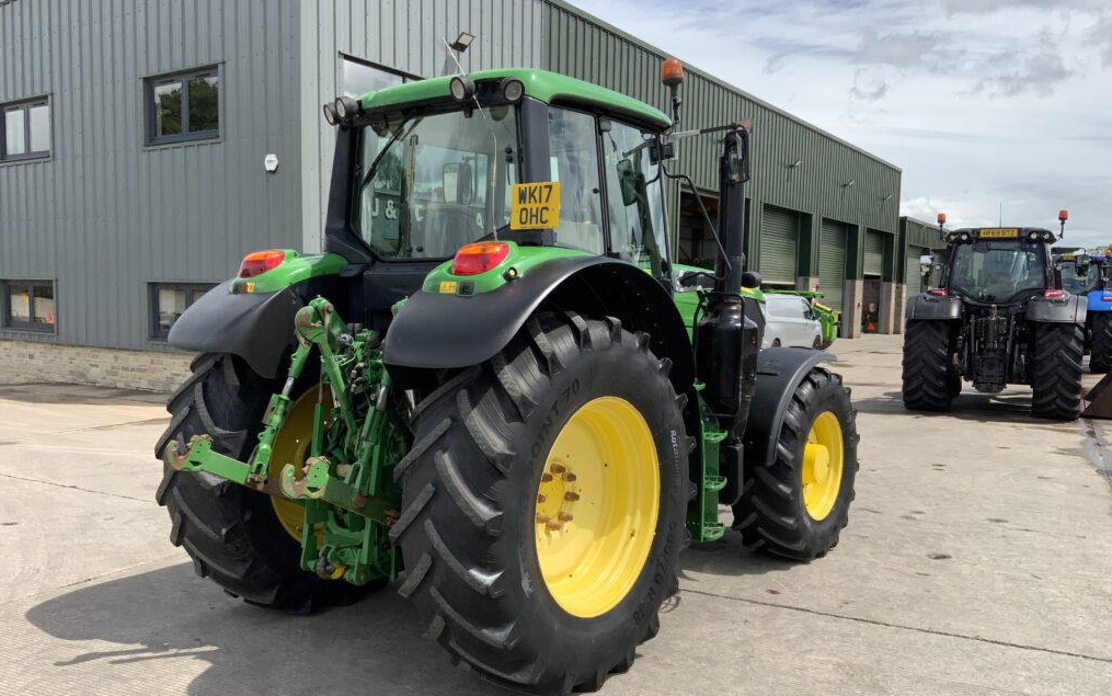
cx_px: 558
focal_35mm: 31
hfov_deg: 61.2
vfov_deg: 40.6
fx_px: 940
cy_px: 374
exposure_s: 1/1577
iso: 16
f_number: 1.8
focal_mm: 3
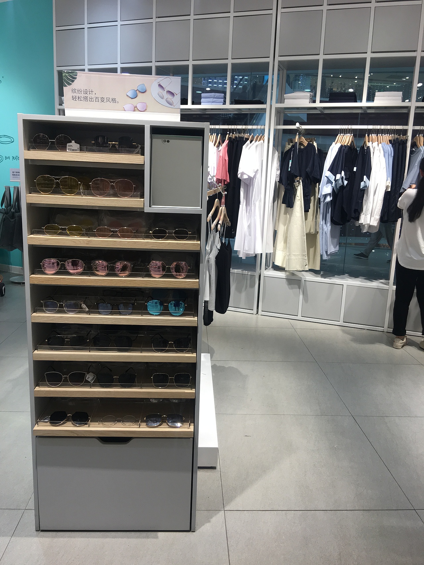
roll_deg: -2.4
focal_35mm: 29
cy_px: 282
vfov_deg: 61.7
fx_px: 474
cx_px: 212
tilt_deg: -11.7
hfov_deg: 48.2
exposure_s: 1/100
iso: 40
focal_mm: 4.15
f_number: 2.2
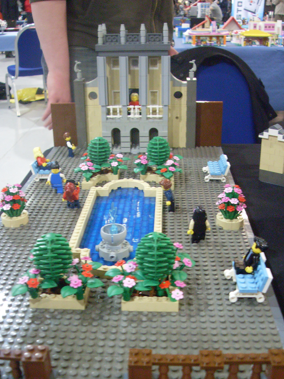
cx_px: 144
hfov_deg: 36.0
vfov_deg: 46.8
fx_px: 438
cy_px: 192
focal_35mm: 40
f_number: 2.8
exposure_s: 1/8
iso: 200
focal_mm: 6.3
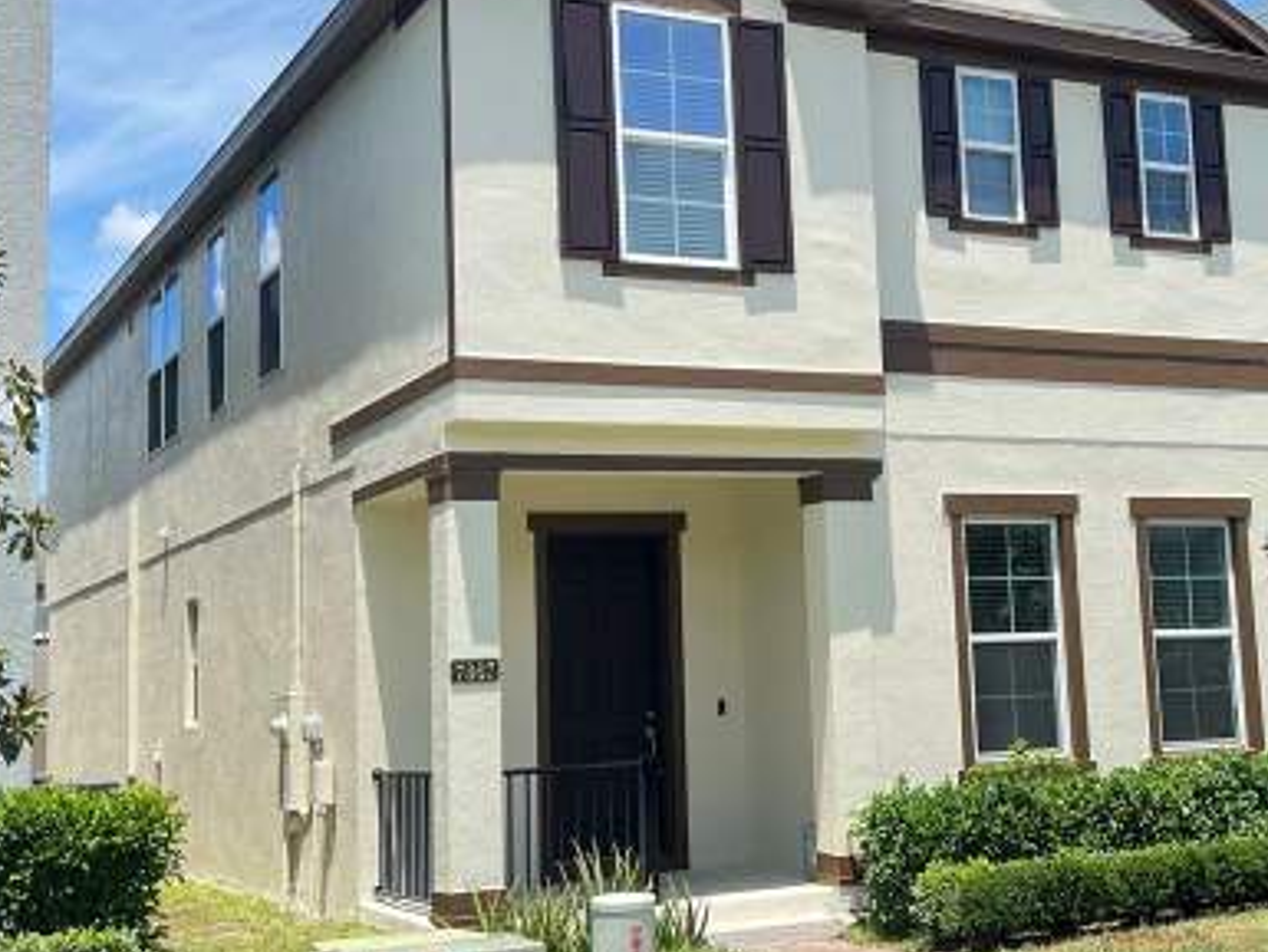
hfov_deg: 35.0
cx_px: 902
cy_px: 382
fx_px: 1979
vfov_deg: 27.0
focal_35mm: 54
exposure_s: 1/2208
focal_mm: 5.7
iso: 50
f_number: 1.5
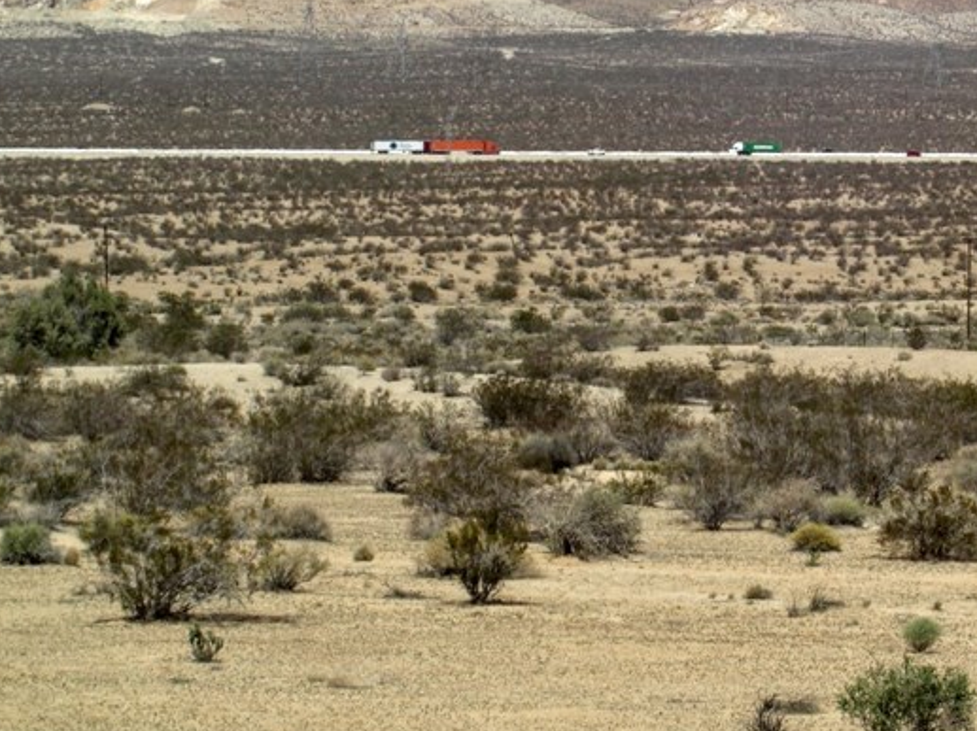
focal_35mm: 226
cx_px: 816
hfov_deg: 8.7
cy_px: 176
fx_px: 6374
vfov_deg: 6.6
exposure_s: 1/400
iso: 80
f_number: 7.4
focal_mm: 23.7
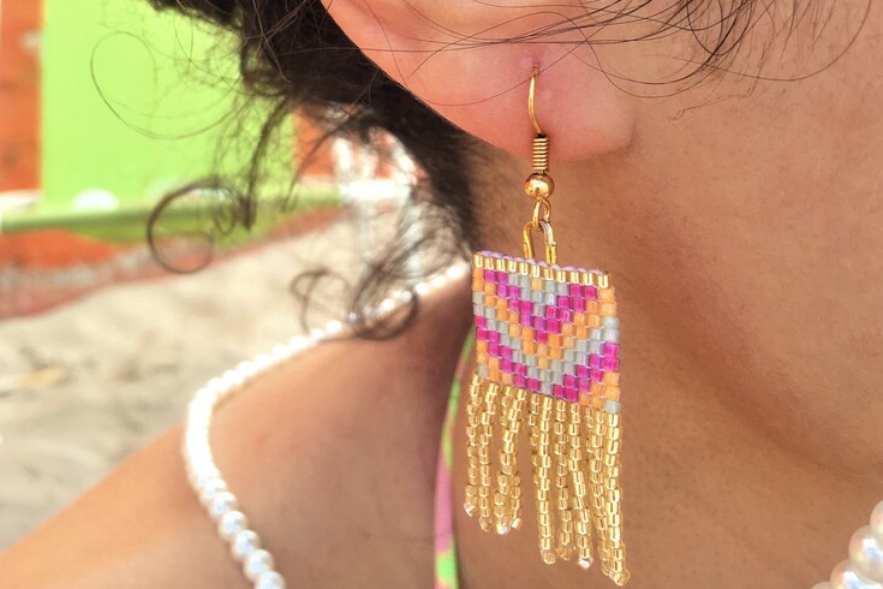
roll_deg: +2.7
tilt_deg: -2.8
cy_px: 93
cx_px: 442
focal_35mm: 41
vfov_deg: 31.5
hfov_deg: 47.4
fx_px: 1006
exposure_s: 1/292
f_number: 2.2
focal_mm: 4.15
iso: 25
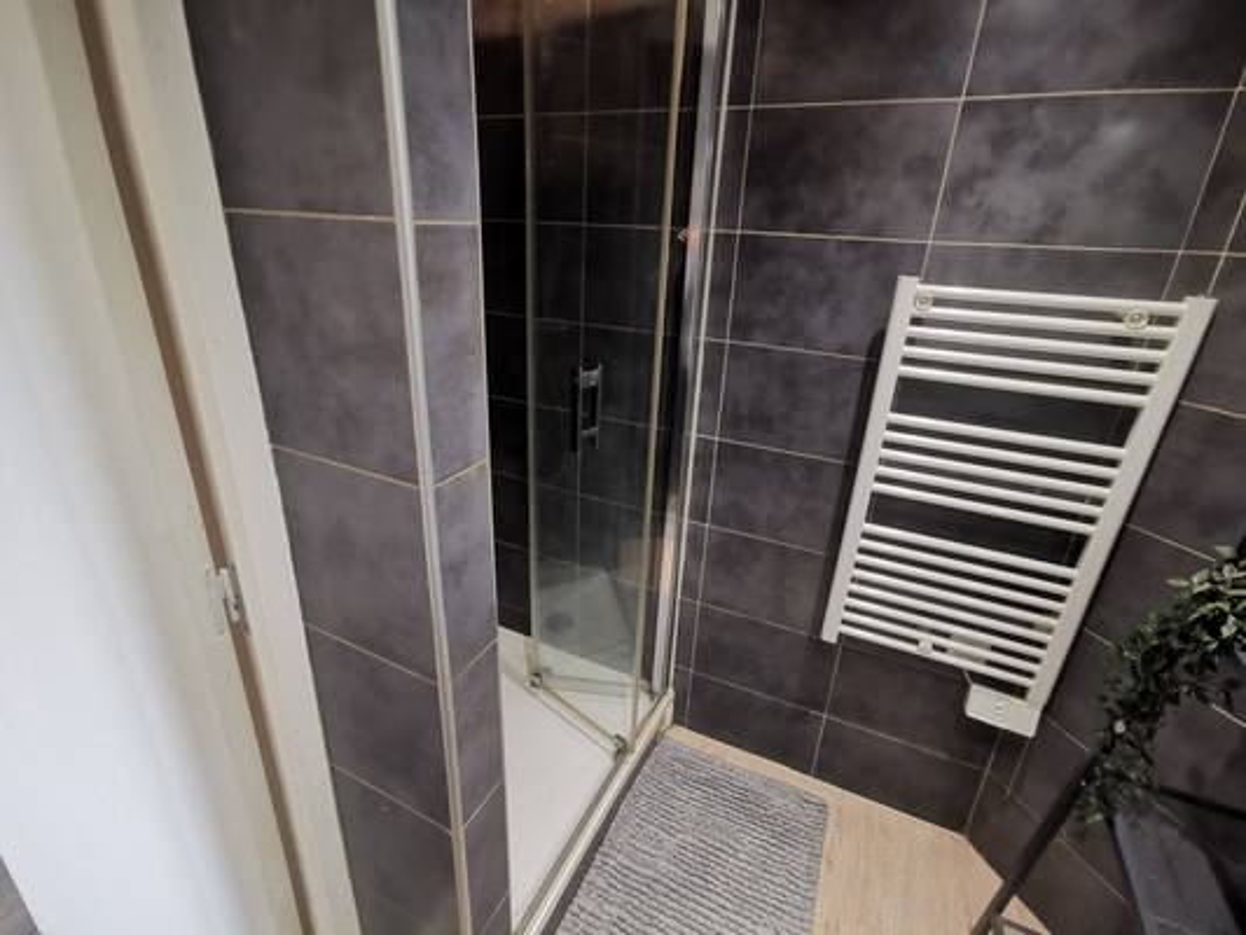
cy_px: 468
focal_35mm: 17
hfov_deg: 91.0
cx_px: 623
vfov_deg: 74.8
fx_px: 612
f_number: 2.2
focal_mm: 2.26
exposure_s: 1/33.3
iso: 640
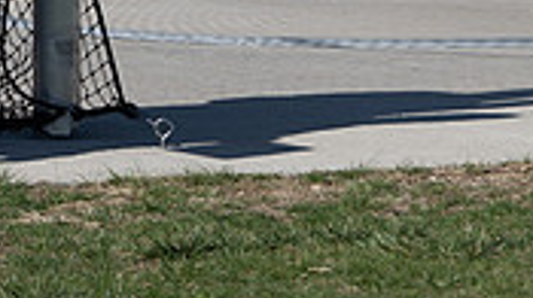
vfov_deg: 2.2
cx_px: 426
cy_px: -225
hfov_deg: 4.0
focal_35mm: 544
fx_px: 7680
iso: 200
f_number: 7.1
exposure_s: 1/1000
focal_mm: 135
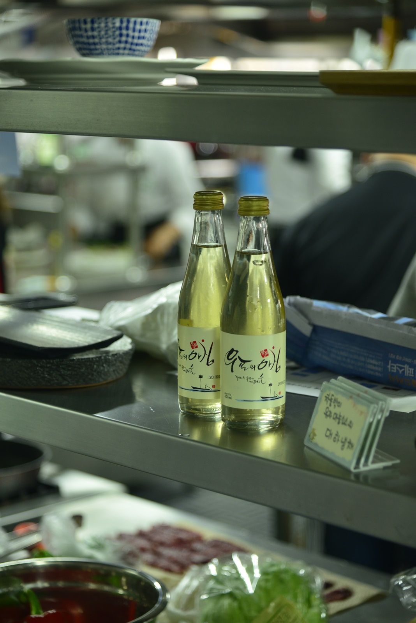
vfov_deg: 23.6
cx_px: 208
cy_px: 312
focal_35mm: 86
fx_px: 1489
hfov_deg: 15.9
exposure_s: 1/30
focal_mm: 86
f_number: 4
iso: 800
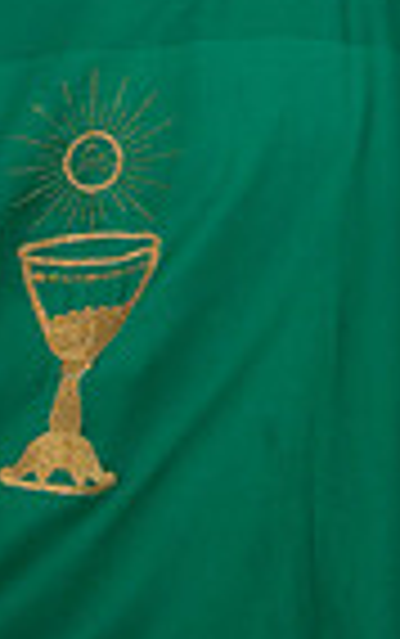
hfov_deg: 6.1
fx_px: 3760
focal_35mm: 216
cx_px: 288
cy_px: -27
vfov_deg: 9.6
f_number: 8
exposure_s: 1/200
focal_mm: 52
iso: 320
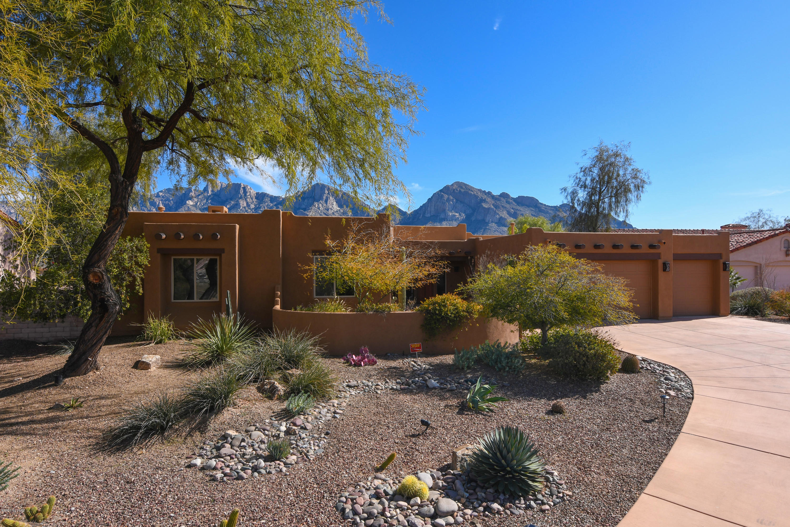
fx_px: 461
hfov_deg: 81.2
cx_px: 395
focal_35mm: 21
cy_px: 264
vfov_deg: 59.5
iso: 160
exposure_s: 1/250
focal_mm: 14
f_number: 13
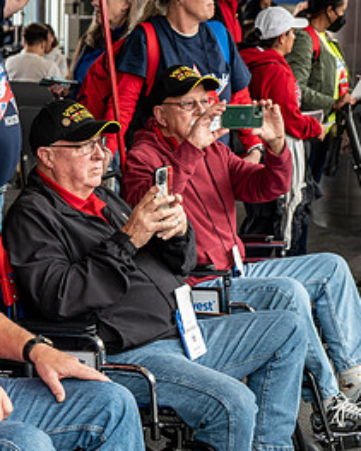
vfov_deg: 18.9
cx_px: 89
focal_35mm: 101
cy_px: 314
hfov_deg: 15.2
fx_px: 1350
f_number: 5.6
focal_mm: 49
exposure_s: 1/80
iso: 800
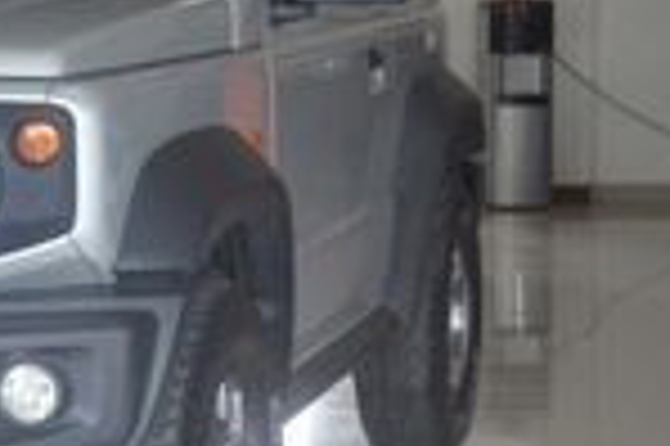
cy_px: 79
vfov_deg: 10.0
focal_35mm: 137
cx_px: -135
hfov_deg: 14.5
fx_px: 2547
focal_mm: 34
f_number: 5
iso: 640
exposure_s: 1/60
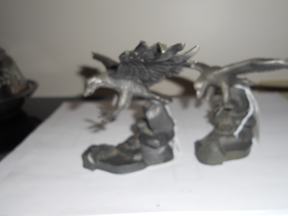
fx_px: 266
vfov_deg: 44.2
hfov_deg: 56.8
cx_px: 144
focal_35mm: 32
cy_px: 108
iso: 80
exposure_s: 1/25
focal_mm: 5.8
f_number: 8.8
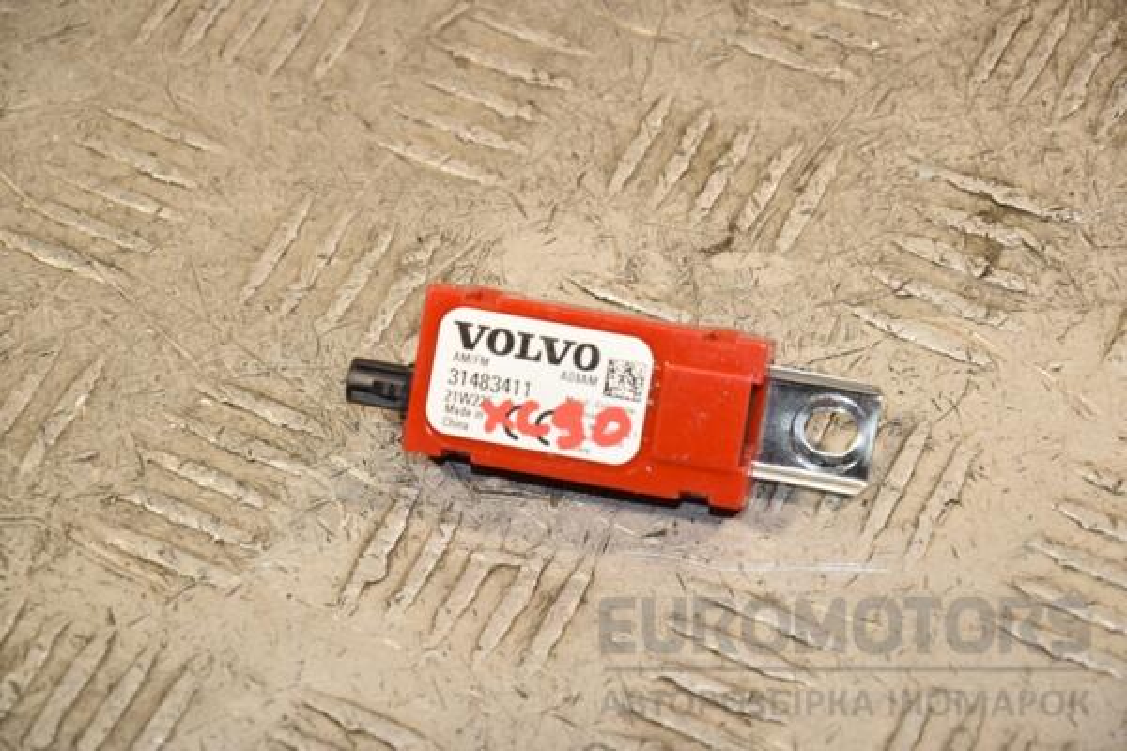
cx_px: 564
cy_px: 376
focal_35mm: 158
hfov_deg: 13.0
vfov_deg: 8.7
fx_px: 4930
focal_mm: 105
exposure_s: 1/200
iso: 800
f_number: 7.1
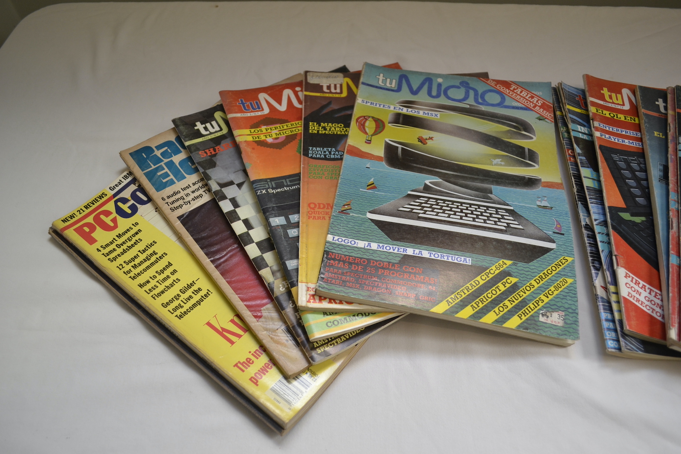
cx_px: 340
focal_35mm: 27
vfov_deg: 47.9
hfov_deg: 67.4
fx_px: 511
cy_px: 227
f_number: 5
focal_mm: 18
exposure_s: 1/100
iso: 400
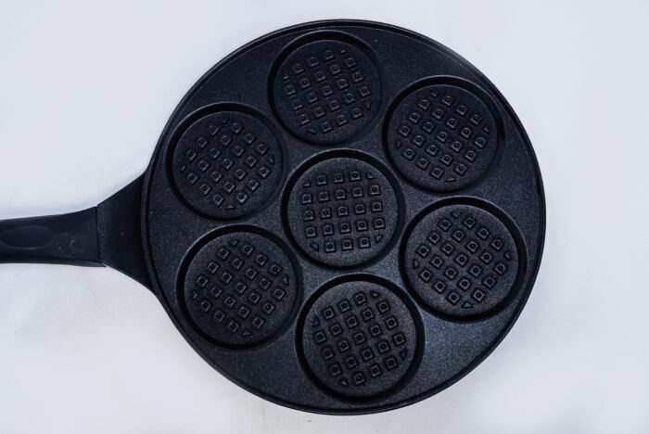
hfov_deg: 40.3
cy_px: 217
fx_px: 884
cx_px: 324
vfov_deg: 27.6
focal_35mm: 49
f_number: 14
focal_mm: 49
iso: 6400
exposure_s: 1/125
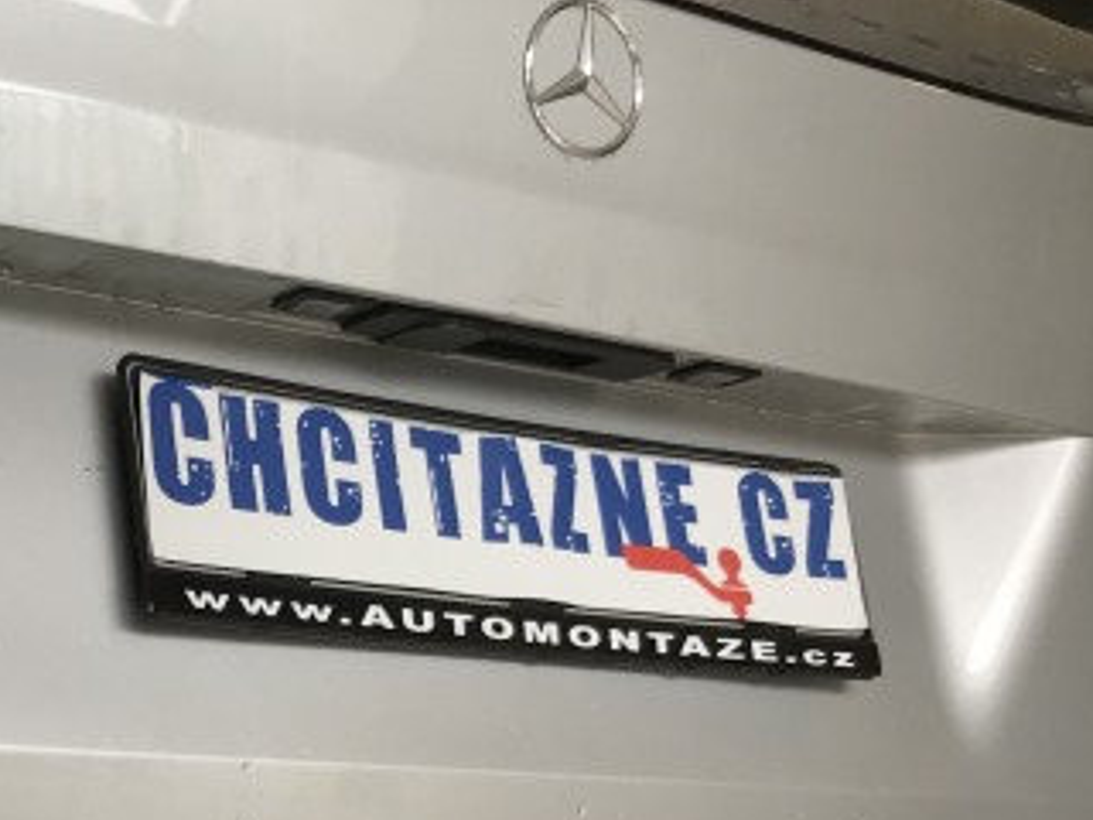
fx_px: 2210
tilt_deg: -2.4
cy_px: 909
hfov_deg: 27.0
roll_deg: -0.4
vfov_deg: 20.0
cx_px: 154
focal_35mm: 70
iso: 32
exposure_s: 1/100
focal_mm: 3.99
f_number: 1.8
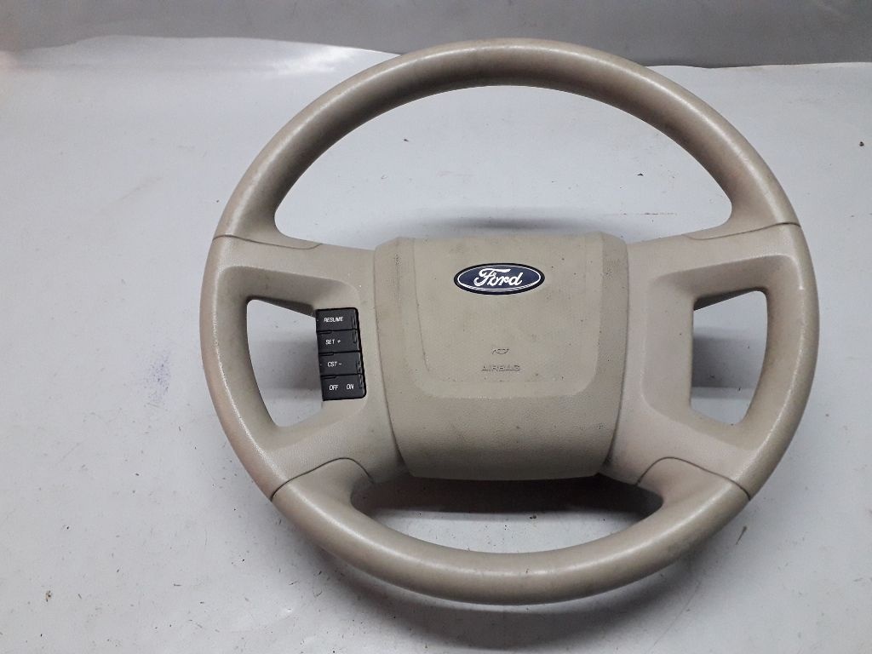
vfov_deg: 51.4
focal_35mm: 27
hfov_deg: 65.3
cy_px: 327
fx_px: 680
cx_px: 436
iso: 250
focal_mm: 3.6
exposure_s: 1/50
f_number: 1.9
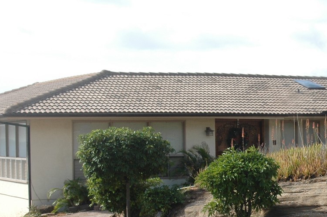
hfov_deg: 20.7
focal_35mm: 95
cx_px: 332
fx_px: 862
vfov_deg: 14.3
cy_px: 165
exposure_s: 1/320
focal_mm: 28
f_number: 10
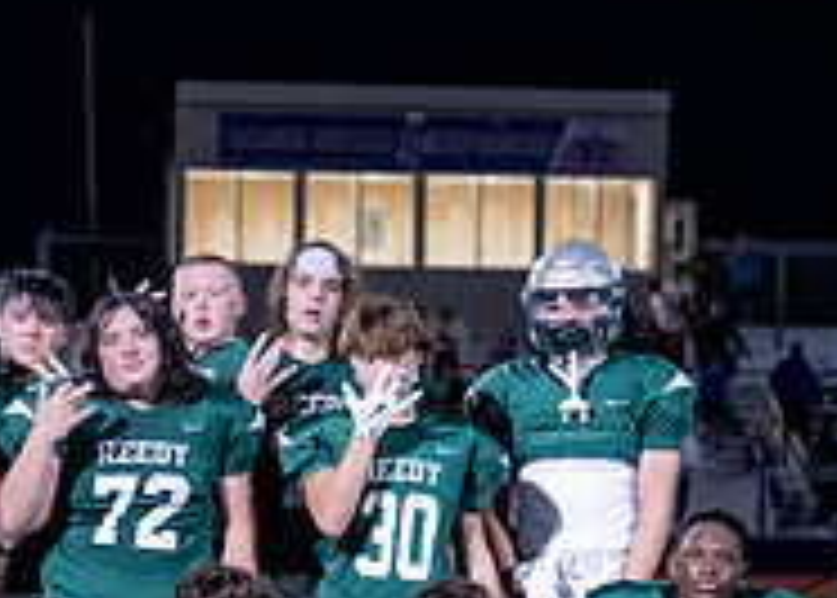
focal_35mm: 216
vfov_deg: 6.6
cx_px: -102
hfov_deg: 9.2
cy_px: 599
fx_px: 5137
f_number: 2
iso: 1250
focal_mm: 50
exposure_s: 1/500
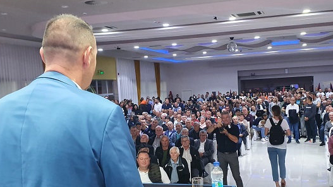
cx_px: 203
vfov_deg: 27.6
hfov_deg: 47.0
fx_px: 380
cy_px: 116
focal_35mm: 43
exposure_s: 1/50
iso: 640
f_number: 2.4
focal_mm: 4.32
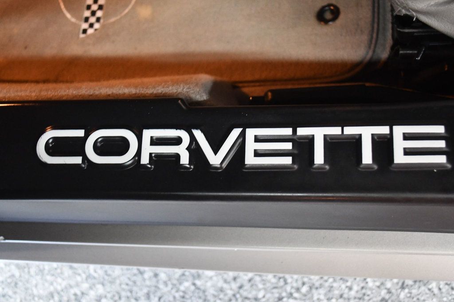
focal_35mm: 43
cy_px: 151
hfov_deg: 45.4
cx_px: 227
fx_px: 542
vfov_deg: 31.2
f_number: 4.5
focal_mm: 29
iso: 4500
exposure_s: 1/60
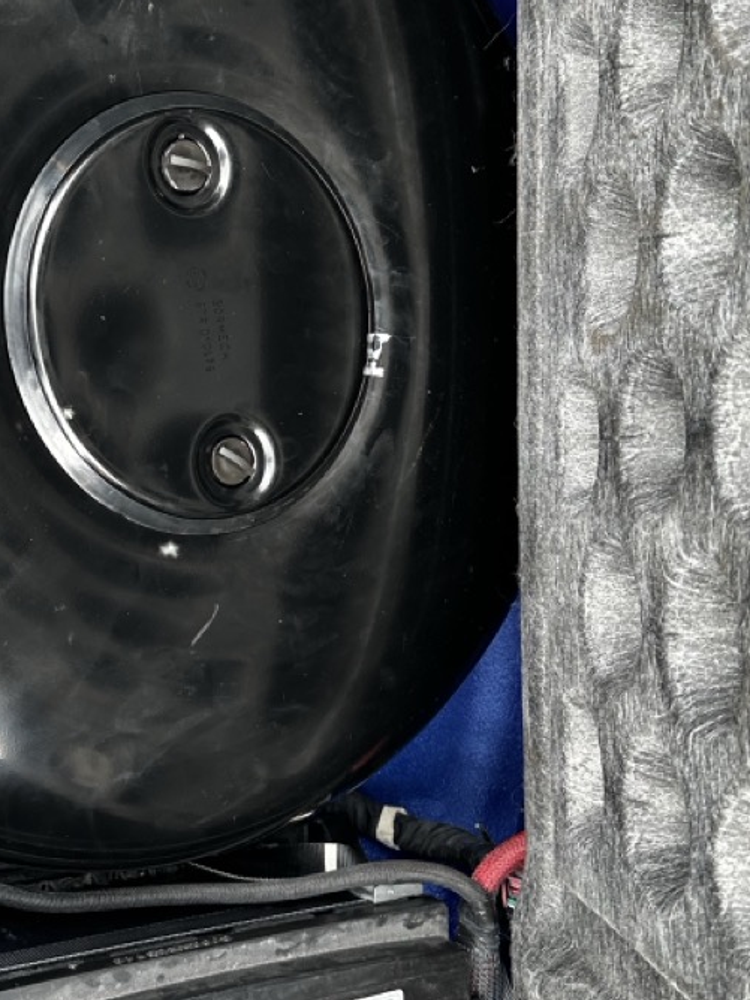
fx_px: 1329
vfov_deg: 41.2
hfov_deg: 30.9
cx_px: 177
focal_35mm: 46
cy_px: 491
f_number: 1.78
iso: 64
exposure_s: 1/127
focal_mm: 6.86
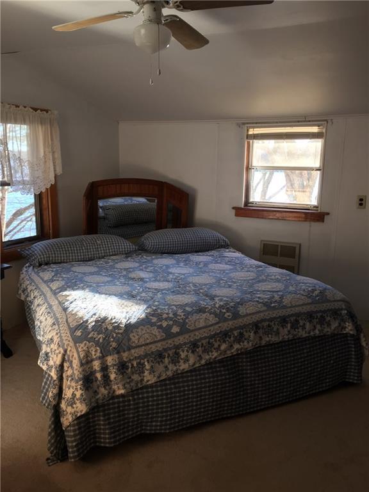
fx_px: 412
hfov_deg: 48.2
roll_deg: -0.4
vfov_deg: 61.7
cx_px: 184
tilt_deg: -12.0
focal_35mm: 29
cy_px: 246
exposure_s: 1/40
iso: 40
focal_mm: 4.15
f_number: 2.2
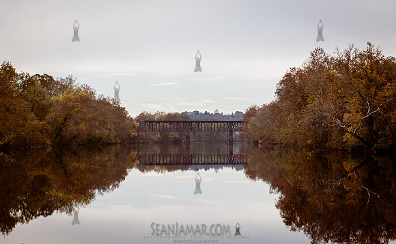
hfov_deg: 23.4
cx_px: 198
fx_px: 957
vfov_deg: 14.6
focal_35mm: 89
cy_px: 132
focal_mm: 58
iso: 200
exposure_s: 1/1250
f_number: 4.5
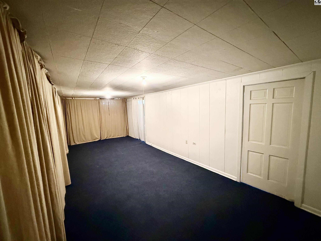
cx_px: 160
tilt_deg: -5.5
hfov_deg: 102.1
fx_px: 130
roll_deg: +1.4
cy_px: 120
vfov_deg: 85.7
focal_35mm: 14
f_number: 2.2
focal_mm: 2.22
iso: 1000
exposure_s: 1/60
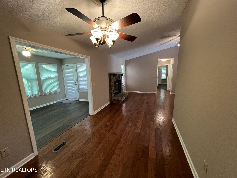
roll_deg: +1.6
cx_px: 118
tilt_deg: -10.2
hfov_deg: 106.2
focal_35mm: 13
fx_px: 89
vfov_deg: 89.9
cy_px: 89
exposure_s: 1/60
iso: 400
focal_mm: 1.57
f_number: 1.8
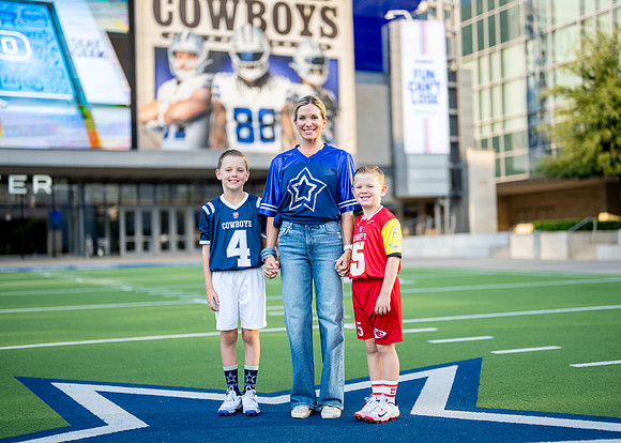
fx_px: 979
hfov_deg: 35.2
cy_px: 221
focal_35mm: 56
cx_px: 324
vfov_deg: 25.5
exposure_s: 1/1600
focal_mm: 50
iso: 100
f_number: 1.2
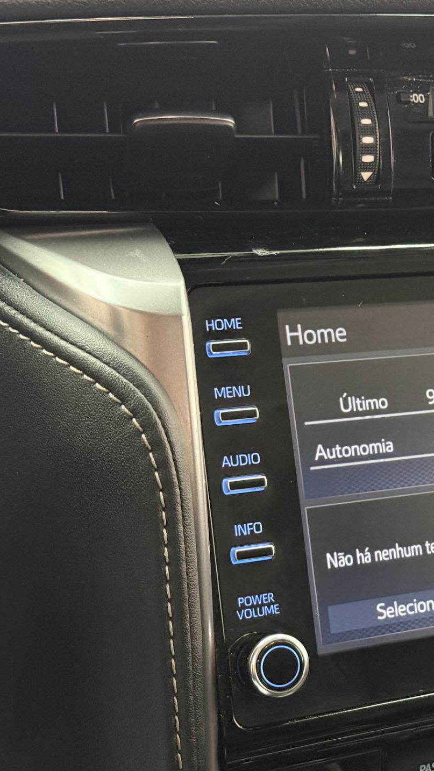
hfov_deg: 16.7
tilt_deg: -12.0
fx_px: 1432
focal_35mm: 70
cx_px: 488
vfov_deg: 30.1
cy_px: 384
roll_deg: -1.5
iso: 640
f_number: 1.78
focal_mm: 6.76
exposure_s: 1/30
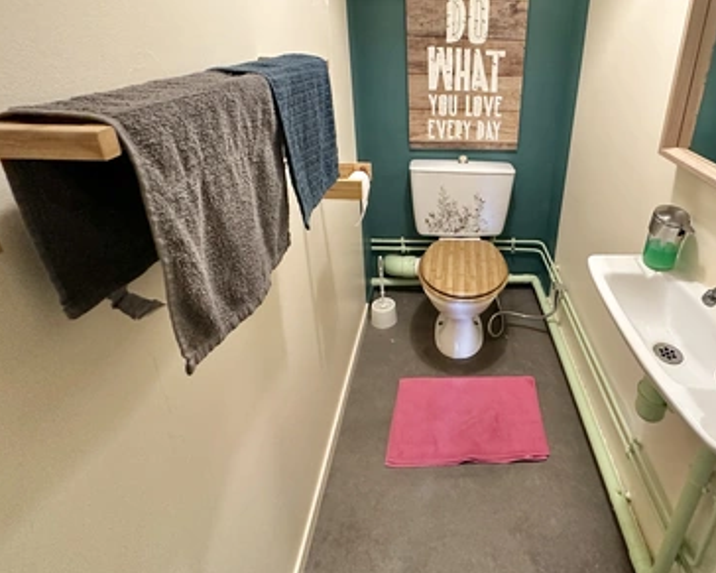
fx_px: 424
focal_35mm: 20
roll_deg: -3.0
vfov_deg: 66.7
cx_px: 481
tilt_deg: -22.7
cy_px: 203
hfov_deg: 77.6
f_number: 2.2
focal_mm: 2.22
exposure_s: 1/60
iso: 500
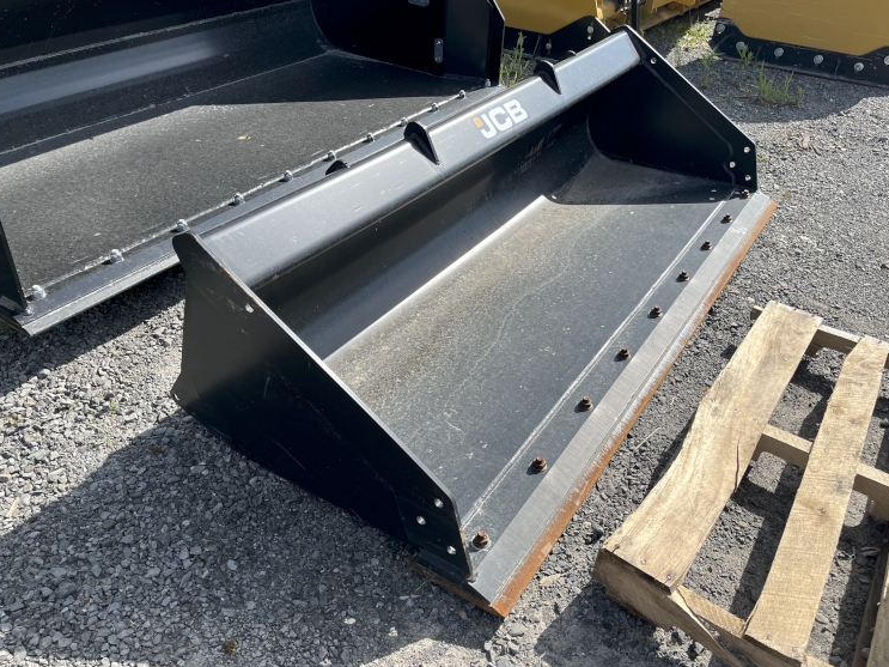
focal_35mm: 28
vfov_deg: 49.7
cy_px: 320
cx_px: 446
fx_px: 719
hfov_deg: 63.5
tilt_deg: -34.3
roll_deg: -2.9
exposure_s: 1/2222
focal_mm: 5.1
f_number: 1.6
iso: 50
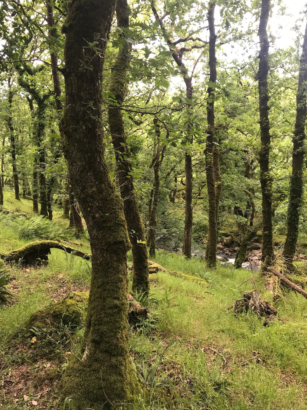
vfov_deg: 61.6
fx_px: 343
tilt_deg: -9.0
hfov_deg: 48.2
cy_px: 211
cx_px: 155
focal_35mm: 29
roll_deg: +2.5
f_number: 1.8
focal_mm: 3.99
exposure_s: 1/50
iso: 25
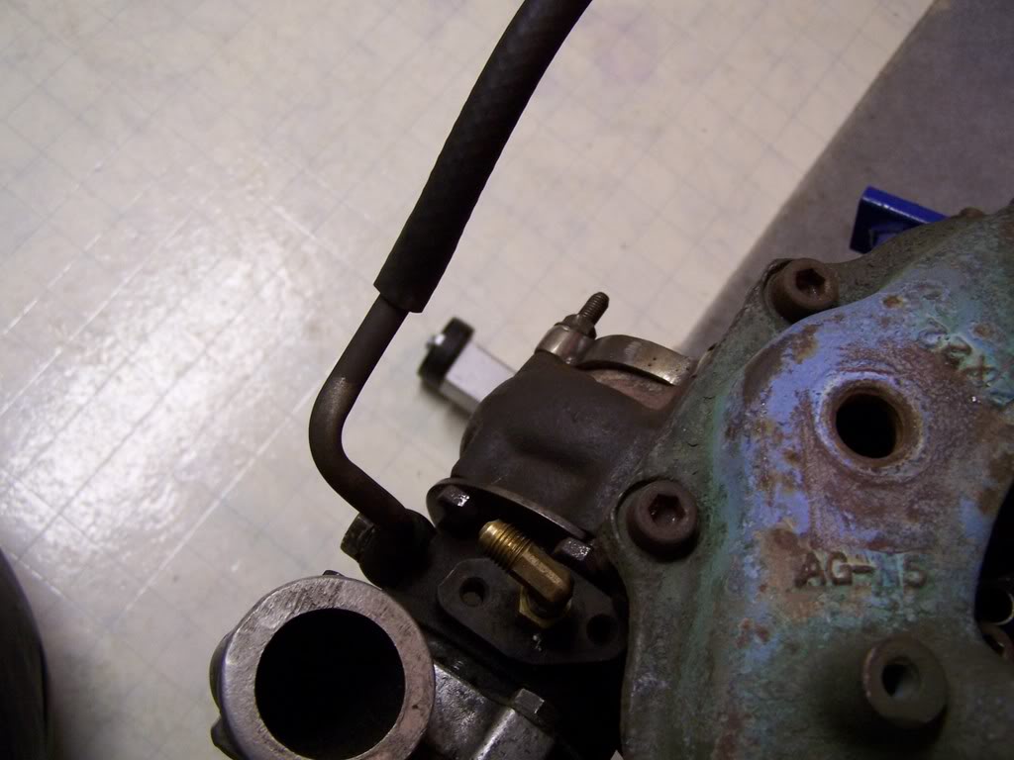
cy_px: 380
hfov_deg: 49.0
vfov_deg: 37.7
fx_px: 1113
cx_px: 507
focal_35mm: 38
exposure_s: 1/30
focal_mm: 6.3
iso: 140
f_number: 2.8
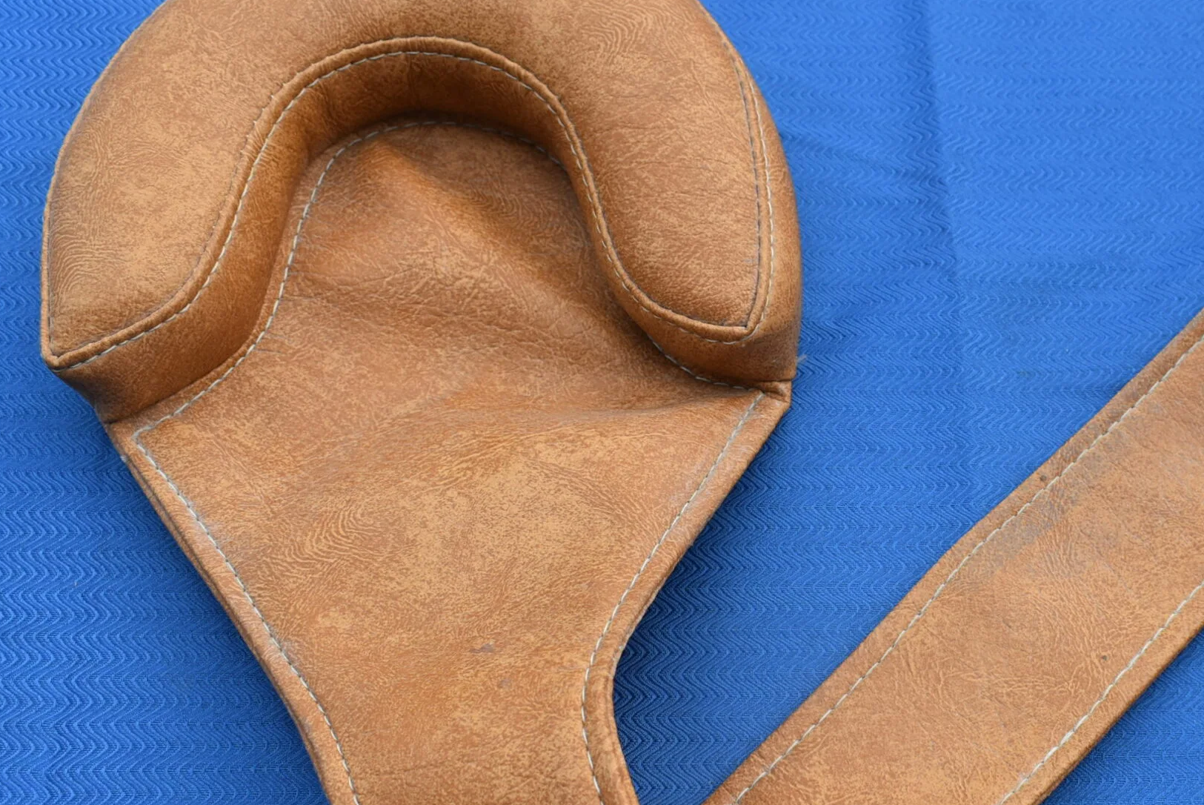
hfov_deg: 37.5
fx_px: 1740
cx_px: 854
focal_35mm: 52
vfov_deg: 25.9
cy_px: 507
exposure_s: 1/400
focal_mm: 22
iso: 200
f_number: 8
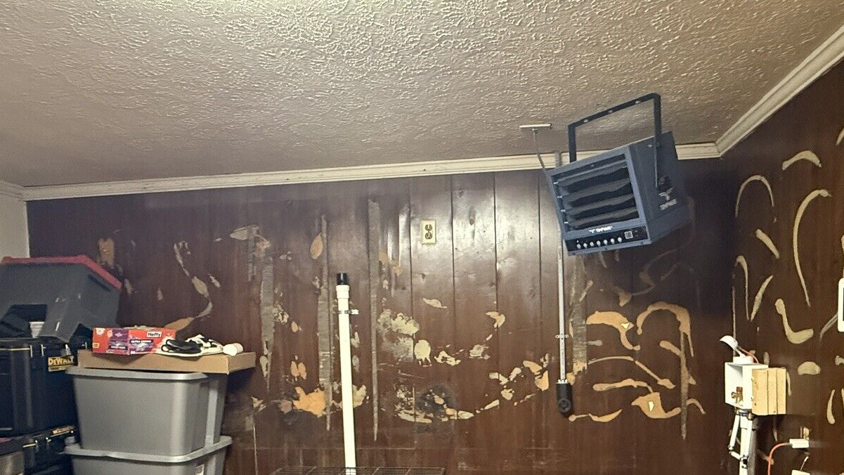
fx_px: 582
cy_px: 343
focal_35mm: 26
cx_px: 456
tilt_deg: -2.4
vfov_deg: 43.3
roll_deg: +1.1
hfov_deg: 71.8
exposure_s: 1/60
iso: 1000
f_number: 2.2
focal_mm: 2.22
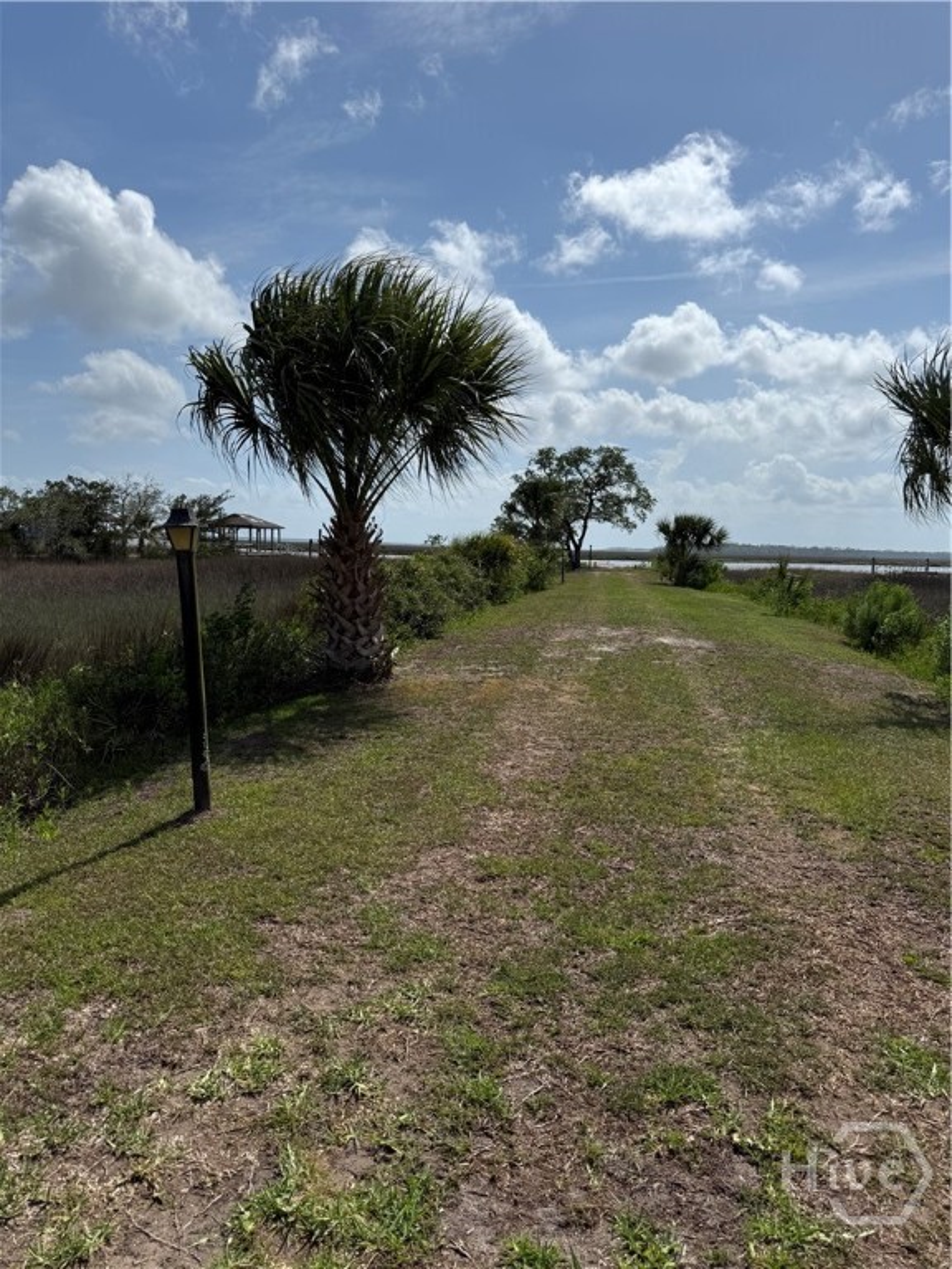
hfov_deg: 56.8
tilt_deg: -5.2
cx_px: 476
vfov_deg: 71.6
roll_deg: -2.2
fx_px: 880
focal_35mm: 24
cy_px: 634
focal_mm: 6.76
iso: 80
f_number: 1.78
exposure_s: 1/10309
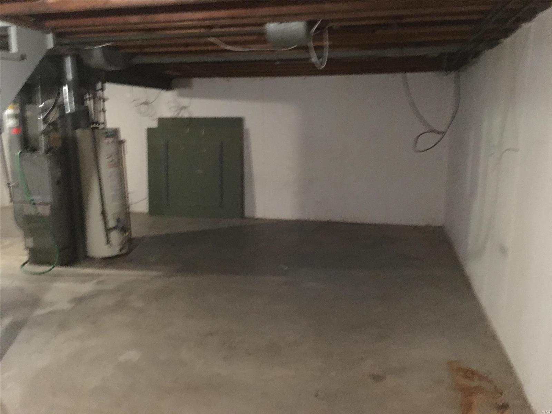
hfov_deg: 61.7
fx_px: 462
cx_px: 276
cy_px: 207
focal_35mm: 29
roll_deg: +0.8
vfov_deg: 48.2
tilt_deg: -6.2
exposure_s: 1/15
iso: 500
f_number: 2.2
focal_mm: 4.15
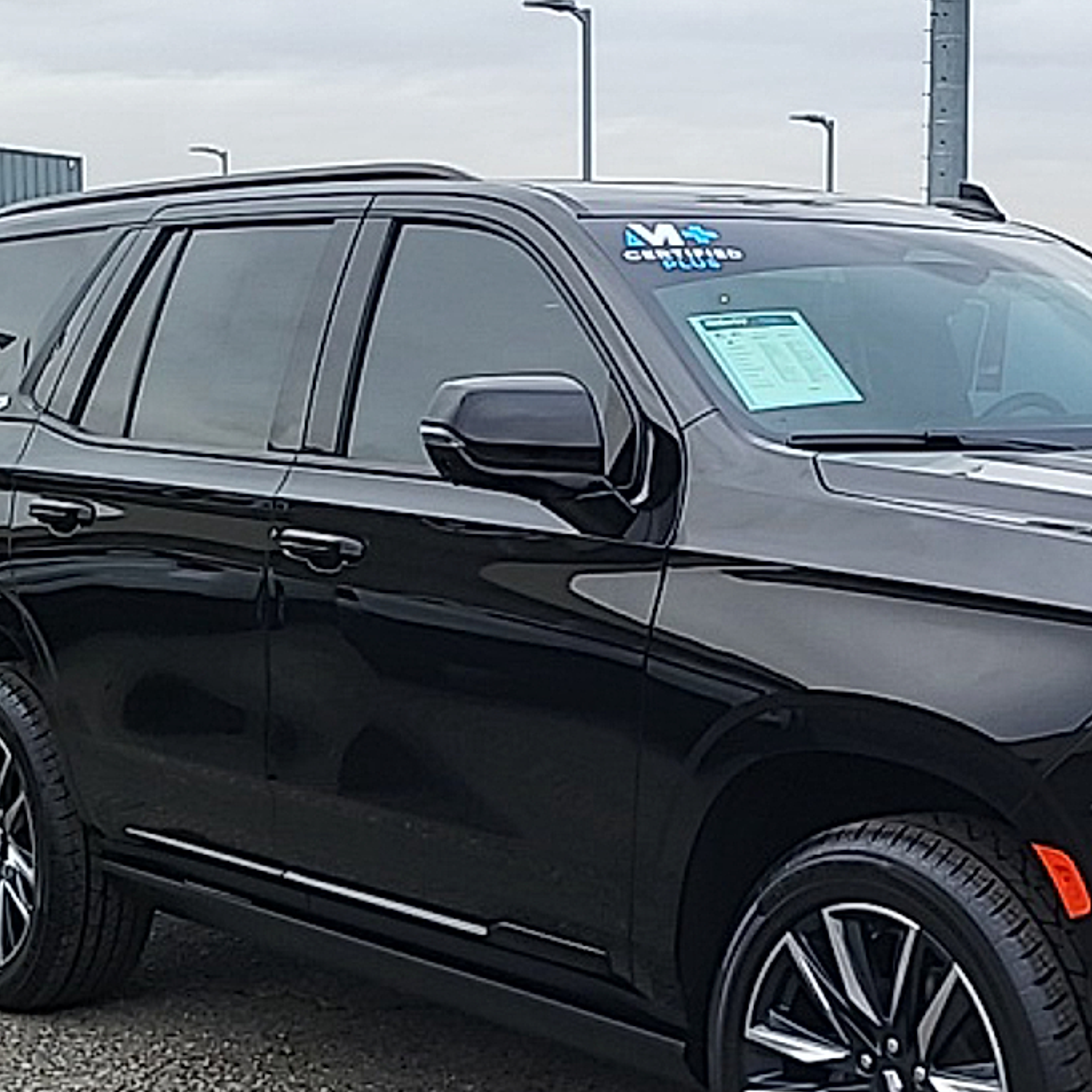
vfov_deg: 31.4
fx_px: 1927
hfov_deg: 30.5
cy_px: 731
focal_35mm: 54
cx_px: 935
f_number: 1.8
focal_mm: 5.4
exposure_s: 1/401
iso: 50
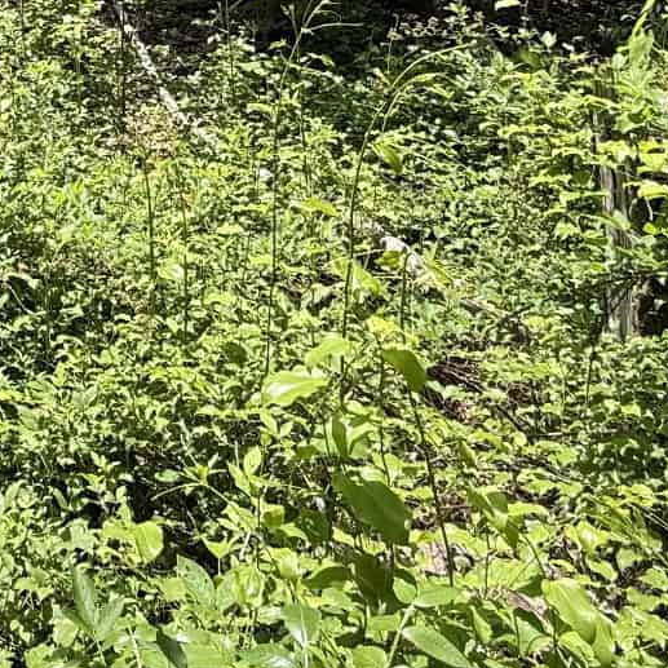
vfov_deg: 28.5
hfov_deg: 31.8
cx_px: -9
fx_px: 1070
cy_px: -196
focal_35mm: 49
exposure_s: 1/717
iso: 50
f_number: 2.2
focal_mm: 2.2
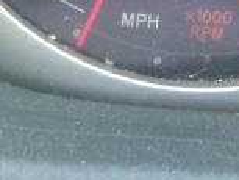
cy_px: -244
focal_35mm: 131
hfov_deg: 15.0
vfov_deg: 10.0
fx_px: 905
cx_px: 137
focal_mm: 4.5
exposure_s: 1/30
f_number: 3.9
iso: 400
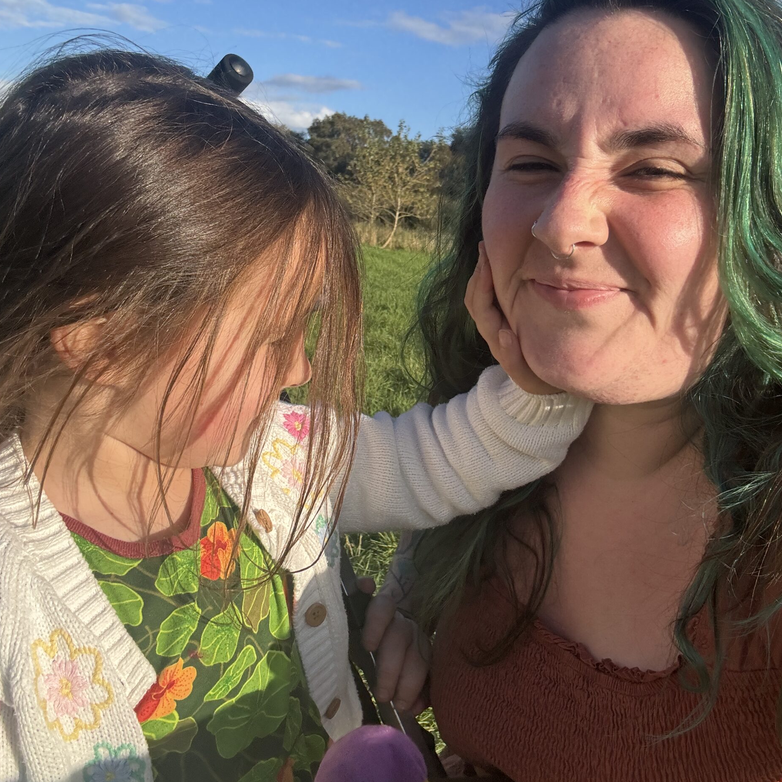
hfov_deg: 57.3
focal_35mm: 28
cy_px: 307
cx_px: 398
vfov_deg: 56.8
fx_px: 716
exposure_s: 1/1199
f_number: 1.9
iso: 25
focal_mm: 2.69
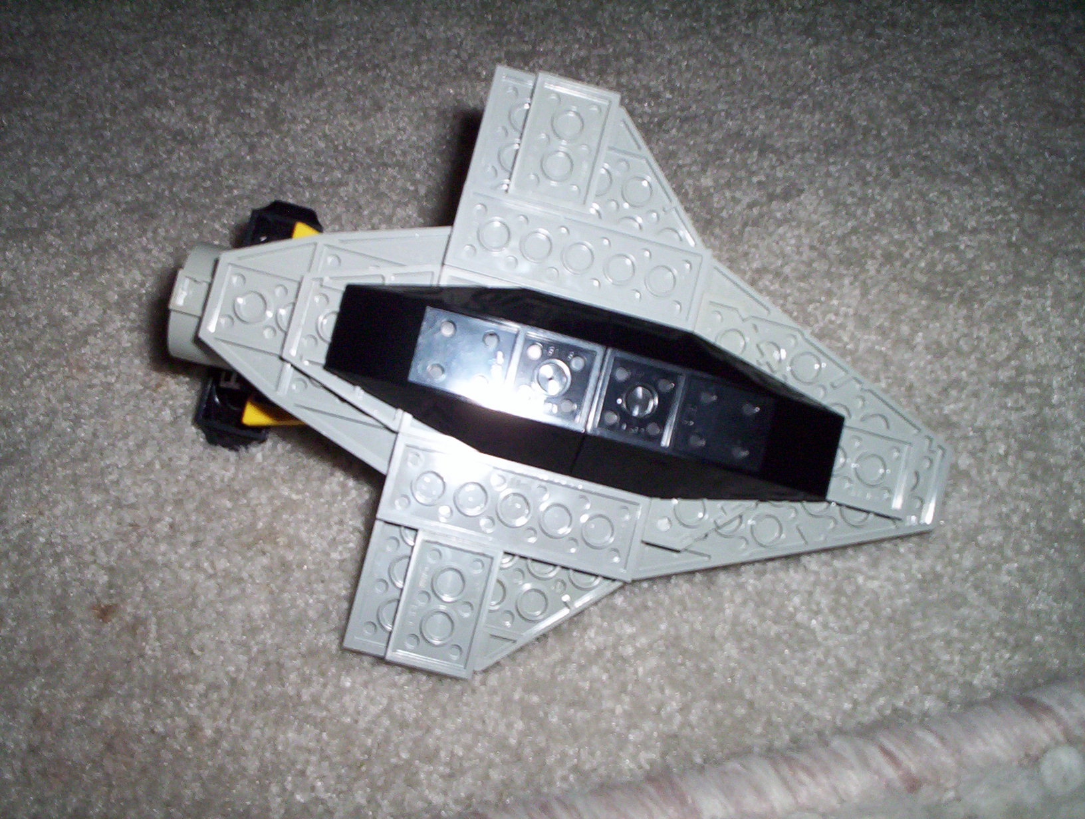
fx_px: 1194
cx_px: 542
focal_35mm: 38
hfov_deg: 48.9
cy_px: 410
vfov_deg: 37.9
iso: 140
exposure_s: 1/60
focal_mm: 4.99
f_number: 4.5
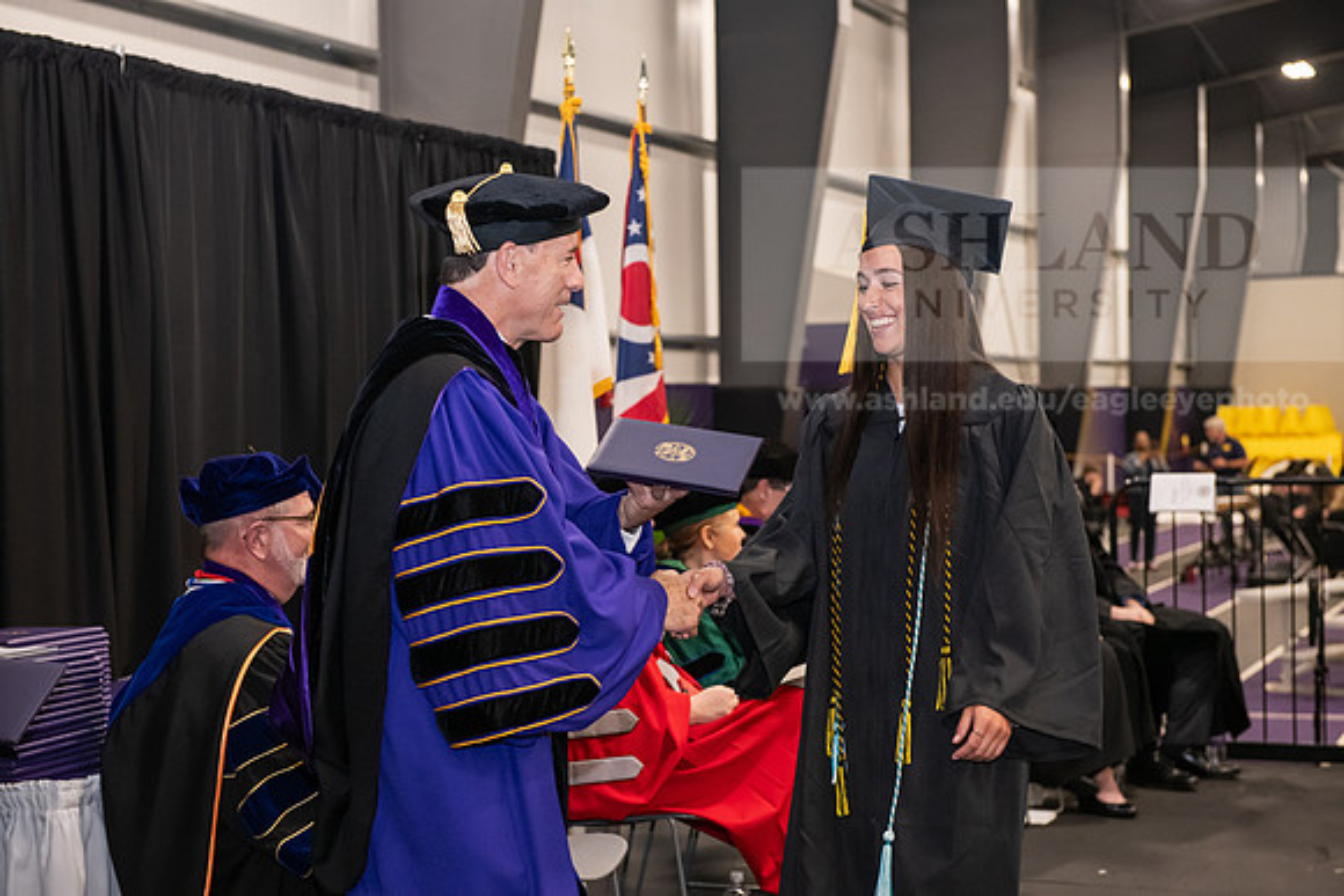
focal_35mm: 66
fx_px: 2464
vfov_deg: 20.6
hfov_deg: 30.5
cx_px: 672
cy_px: 448
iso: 2500
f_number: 5
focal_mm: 66
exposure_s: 1/125
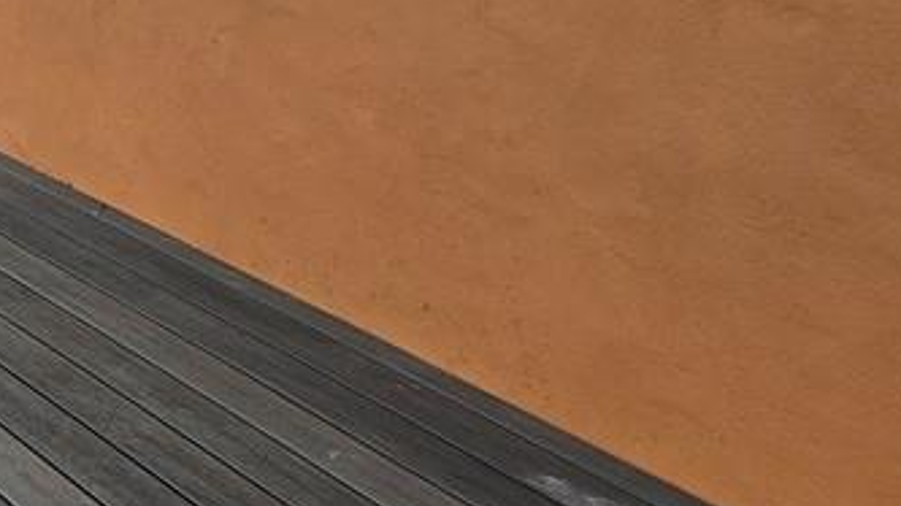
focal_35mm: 77
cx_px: -446
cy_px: 87
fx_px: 1839
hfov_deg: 22.6
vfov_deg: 15.5
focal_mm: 6.3
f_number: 1.7
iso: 16
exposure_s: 1/523
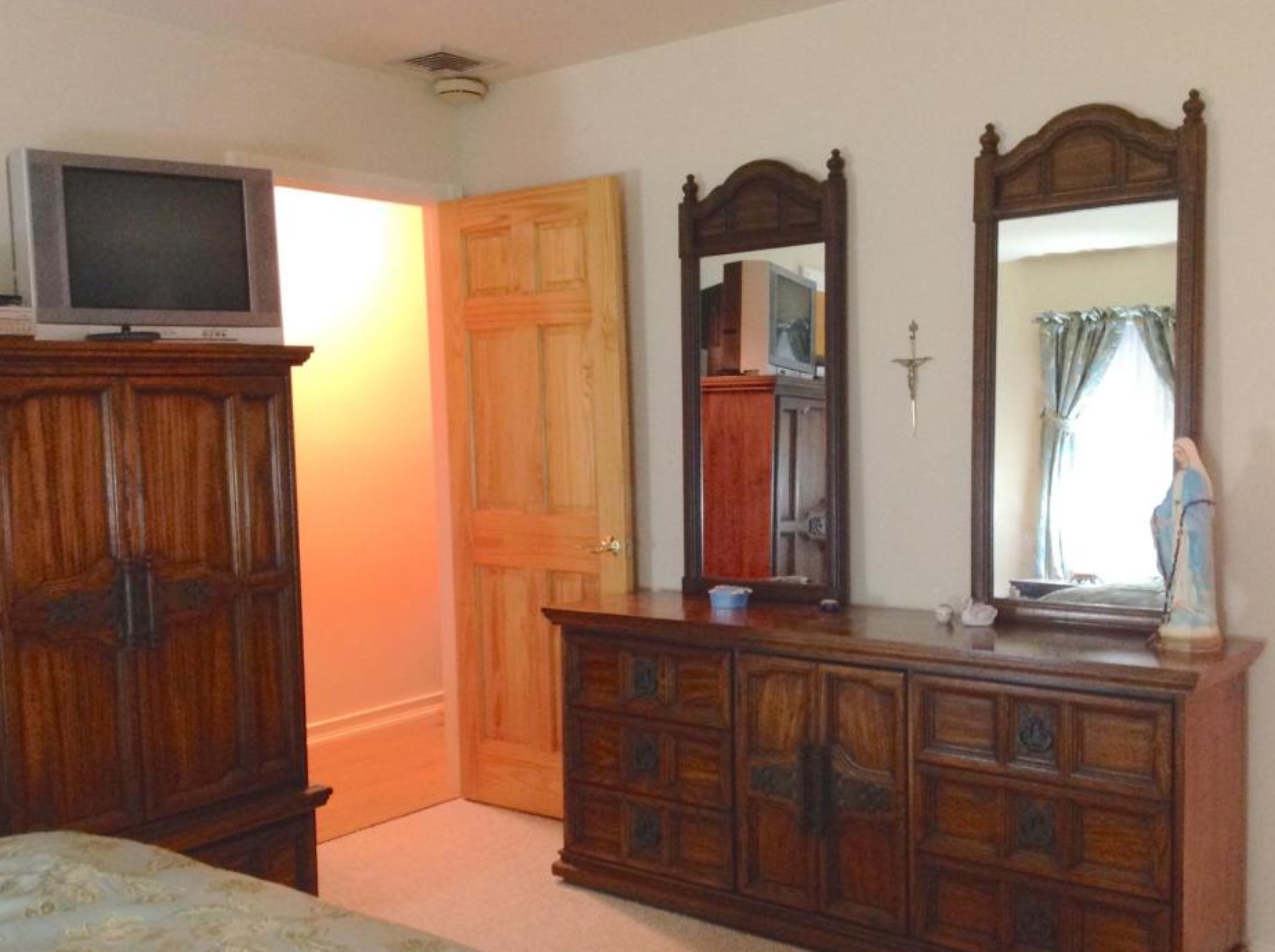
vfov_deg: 36.7
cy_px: 506
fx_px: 1434
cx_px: 645
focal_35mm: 39
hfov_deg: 47.9
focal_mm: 4.28
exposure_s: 1/15
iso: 320
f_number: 2.4
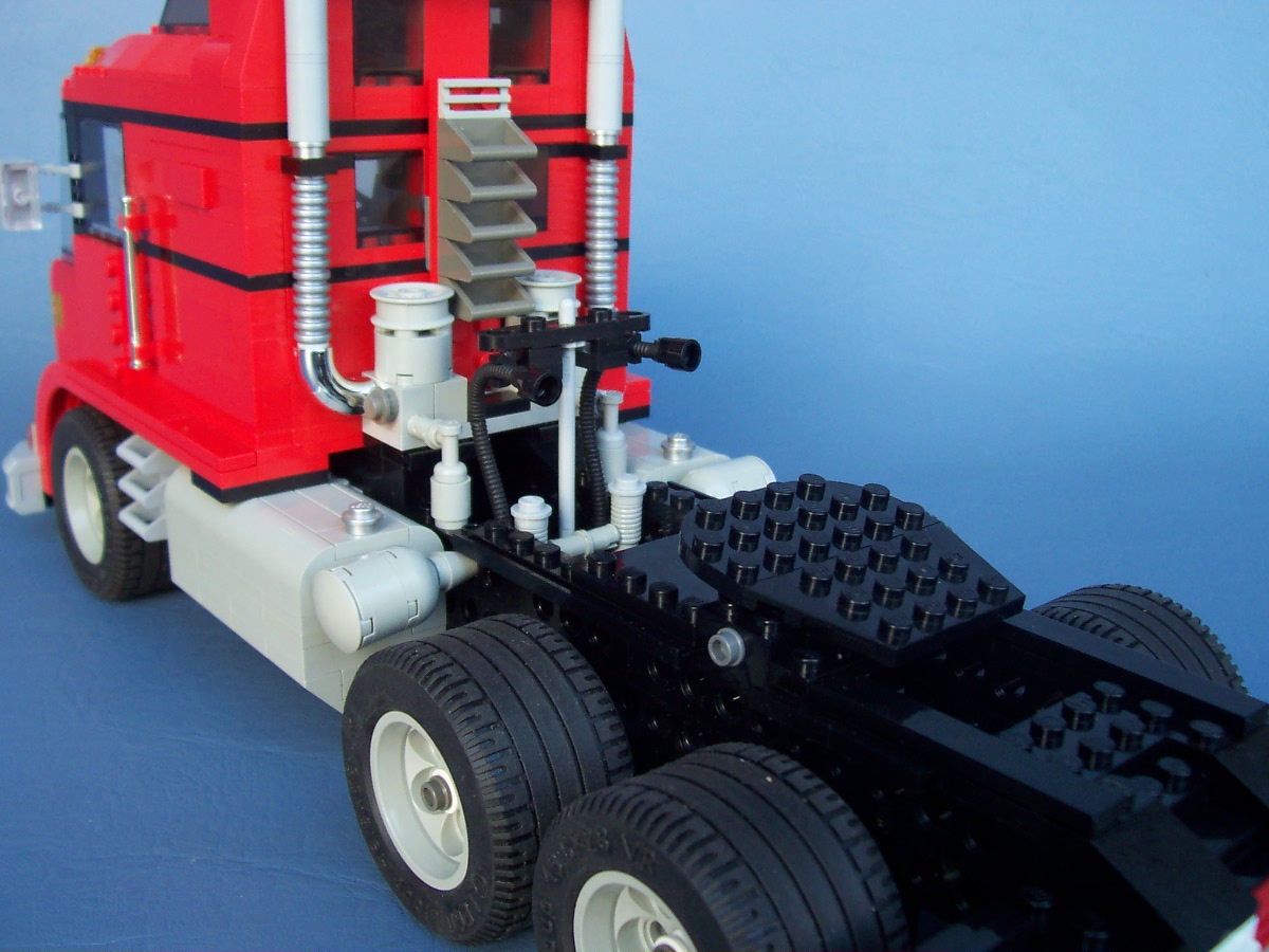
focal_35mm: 37
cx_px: 634
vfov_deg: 38.7
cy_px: 476
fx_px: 1356
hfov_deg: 50.1
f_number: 2.8
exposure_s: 1/90
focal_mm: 5.6
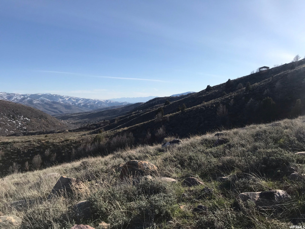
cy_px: 114
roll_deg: -0.7
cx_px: 152
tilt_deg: -1.2
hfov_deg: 63.4
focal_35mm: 28
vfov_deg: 49.7
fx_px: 247
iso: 20
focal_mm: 3.99
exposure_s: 1/3195
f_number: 1.8
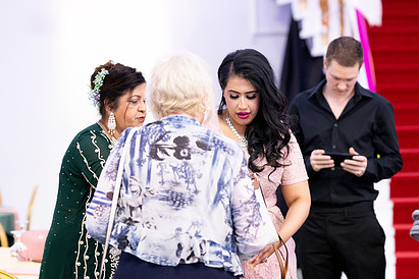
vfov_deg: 11.4
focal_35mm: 120
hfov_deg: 17.1
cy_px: 191
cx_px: 244
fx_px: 1397
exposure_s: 1/160
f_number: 2.2
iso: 2000
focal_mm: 85
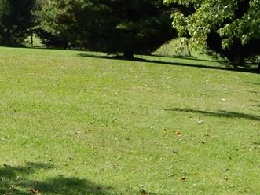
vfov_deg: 15.3
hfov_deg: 19.5
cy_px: 30
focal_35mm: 96
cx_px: -33
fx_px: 721
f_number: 3.2
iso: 125
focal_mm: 5.6
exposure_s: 1/800
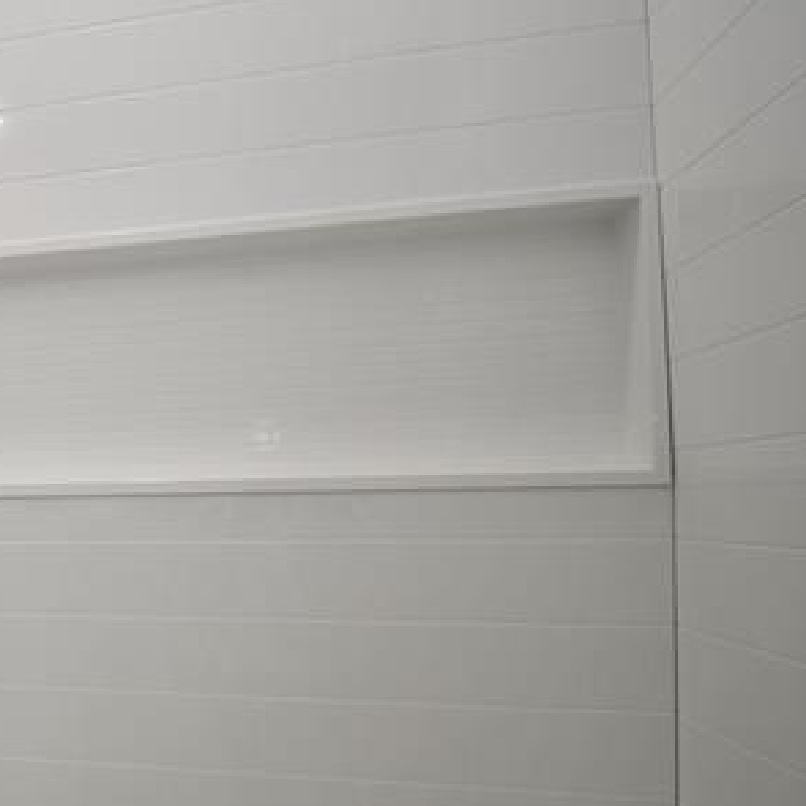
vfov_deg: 47.0
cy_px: 467
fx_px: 922
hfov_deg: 40.0
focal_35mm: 35
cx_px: -41
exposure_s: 1/80
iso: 200
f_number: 4.8
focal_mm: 13
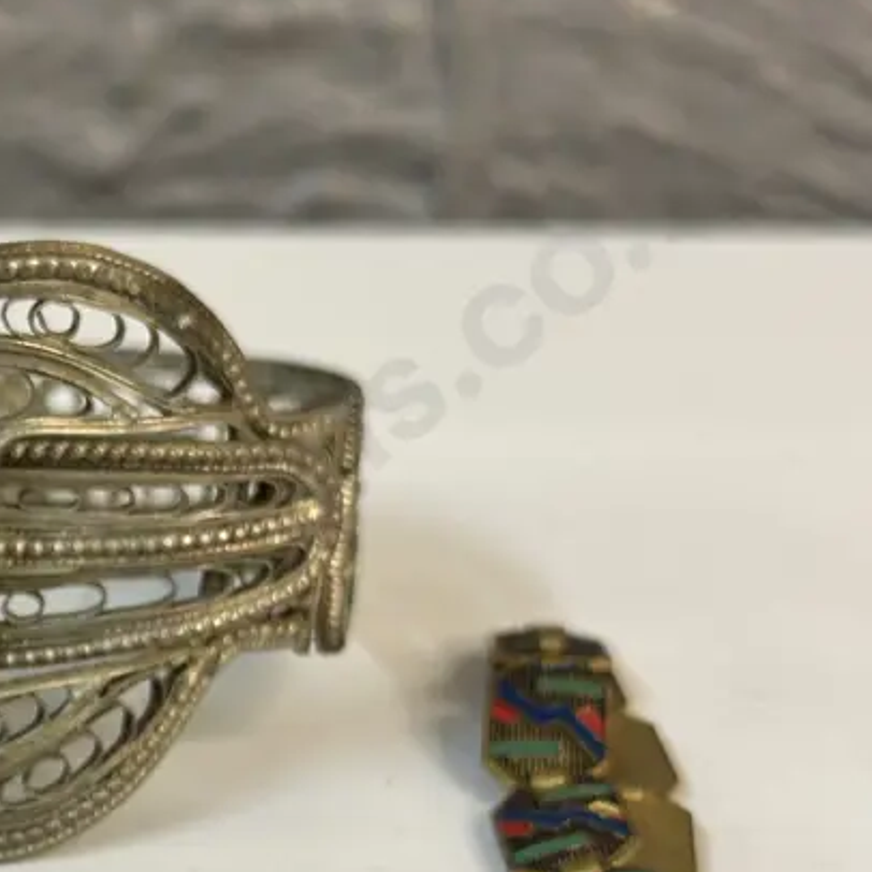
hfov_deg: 15.8
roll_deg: -0.4
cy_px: 784
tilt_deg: -27.3
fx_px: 3049
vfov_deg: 16.1
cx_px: -112
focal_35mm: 107
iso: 80
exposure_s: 1/50
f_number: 1.78
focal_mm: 6.86
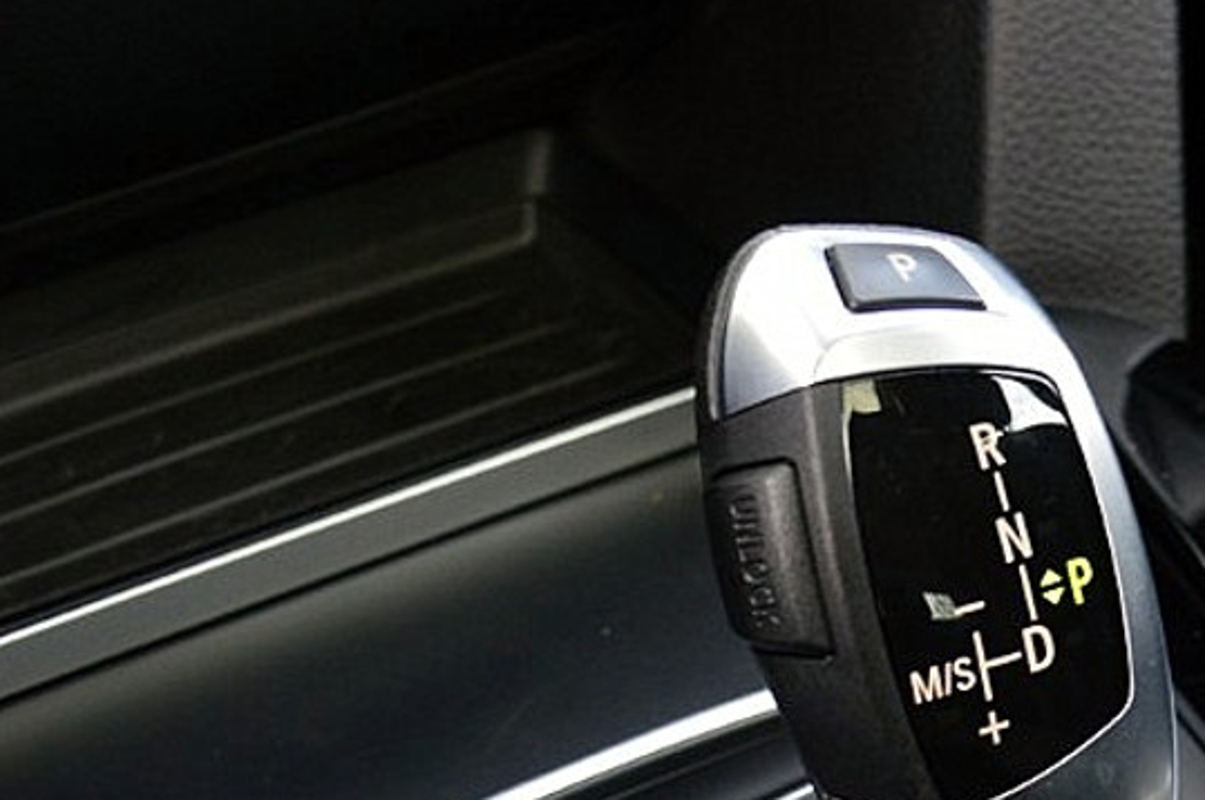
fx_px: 3644
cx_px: 1185
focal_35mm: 109
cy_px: 867
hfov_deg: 18.3
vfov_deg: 12.3
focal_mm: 28
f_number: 5.6
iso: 800
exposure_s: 1/60
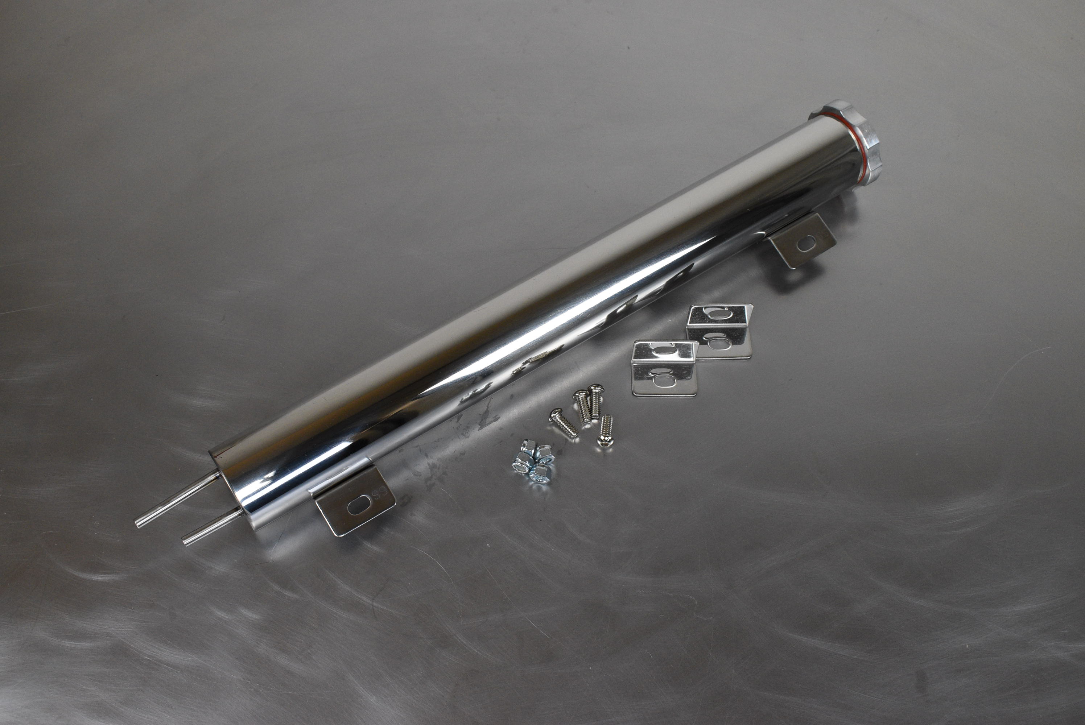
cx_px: 542
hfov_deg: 49.5
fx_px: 1176
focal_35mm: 39
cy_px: 362
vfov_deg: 34.3
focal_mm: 26
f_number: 7.1
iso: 1250
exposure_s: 1/200
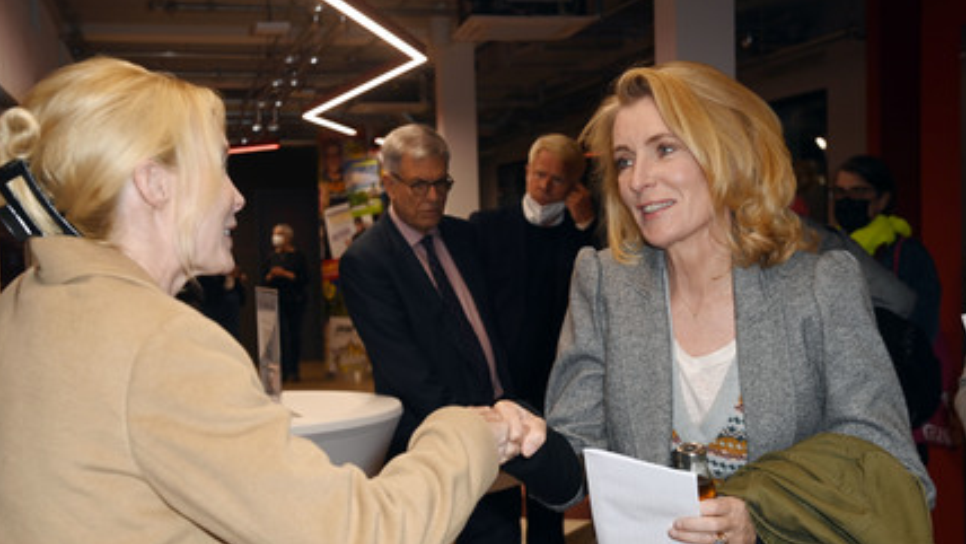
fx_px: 1358
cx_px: 495
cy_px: 327
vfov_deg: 22.6
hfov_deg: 39.2
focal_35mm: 53
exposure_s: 1/100
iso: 800
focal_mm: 48
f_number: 5
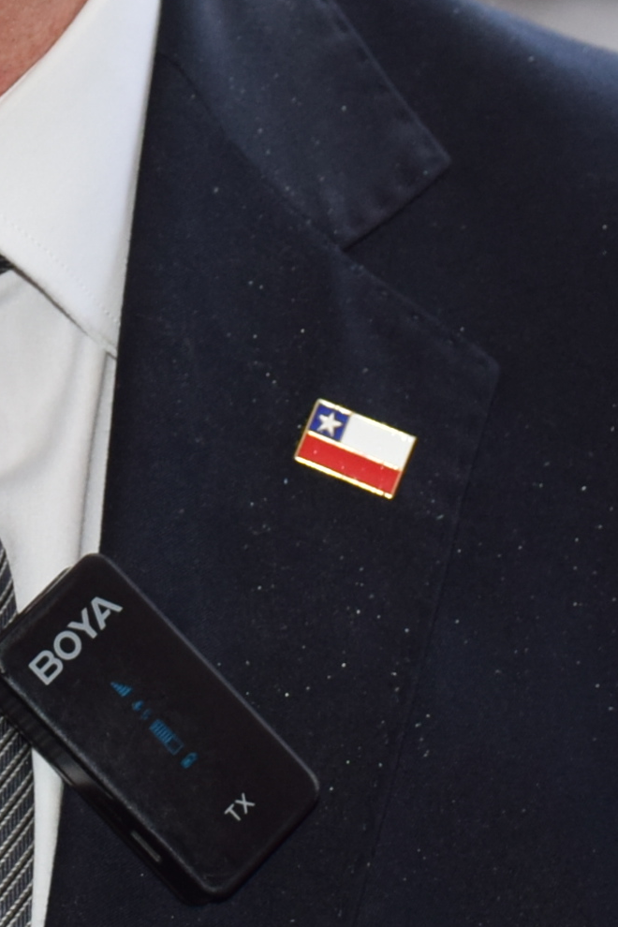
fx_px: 5613
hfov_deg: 6.3
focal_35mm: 218
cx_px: -121
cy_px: -70
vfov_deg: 9.4
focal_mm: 32
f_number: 4
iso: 250
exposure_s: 1/60
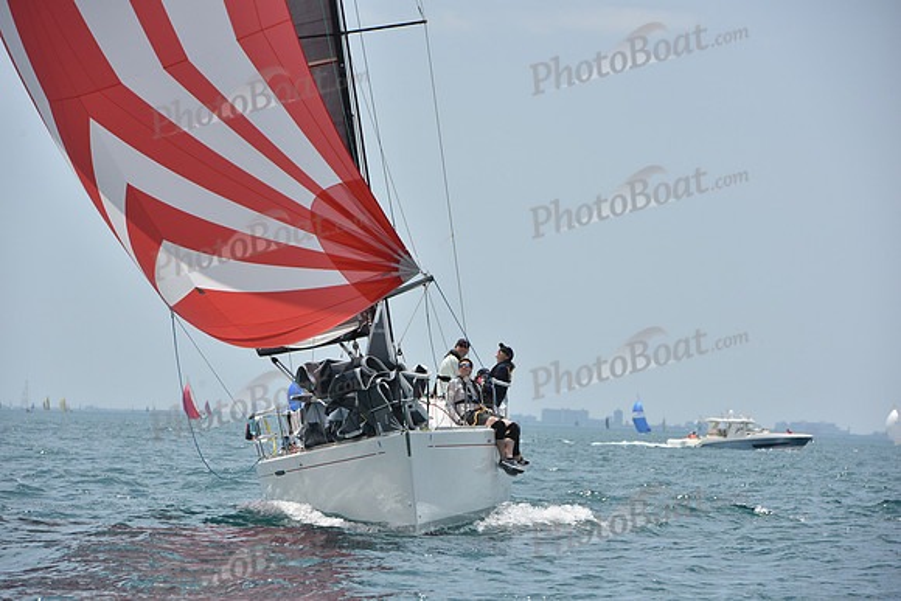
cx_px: 450
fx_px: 4881
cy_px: 300
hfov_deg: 10.5
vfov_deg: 7.0
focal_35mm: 195
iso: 250
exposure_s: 1/1250
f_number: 9
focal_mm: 195
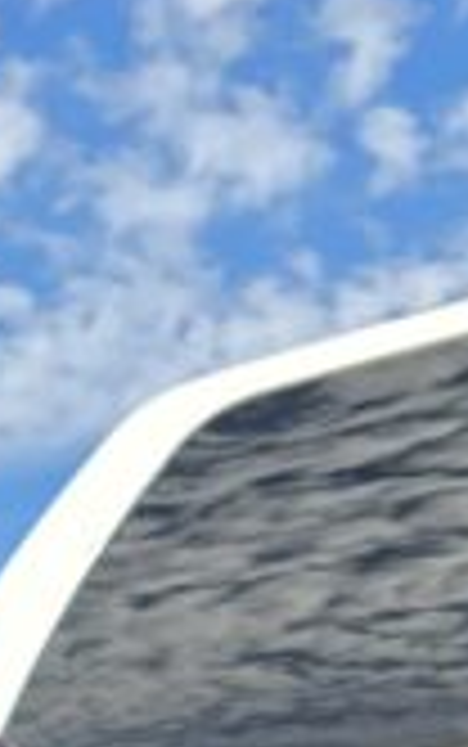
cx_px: -1724
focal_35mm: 150
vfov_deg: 12.2
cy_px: 1548
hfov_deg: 6.2
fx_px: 3056
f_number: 1.7
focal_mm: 6.3
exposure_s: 1/617
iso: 12
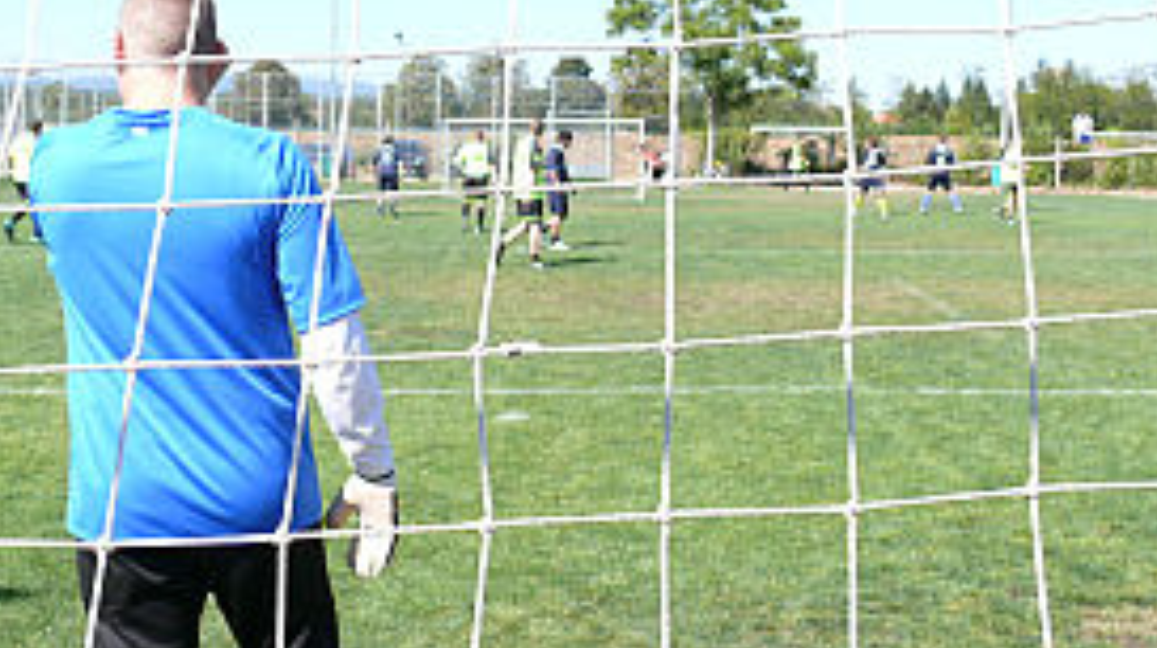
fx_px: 1931
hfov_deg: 33.2
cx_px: 704
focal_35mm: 63
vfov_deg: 19.1
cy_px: 335
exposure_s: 1/1000
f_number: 2.8
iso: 100
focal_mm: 7.4
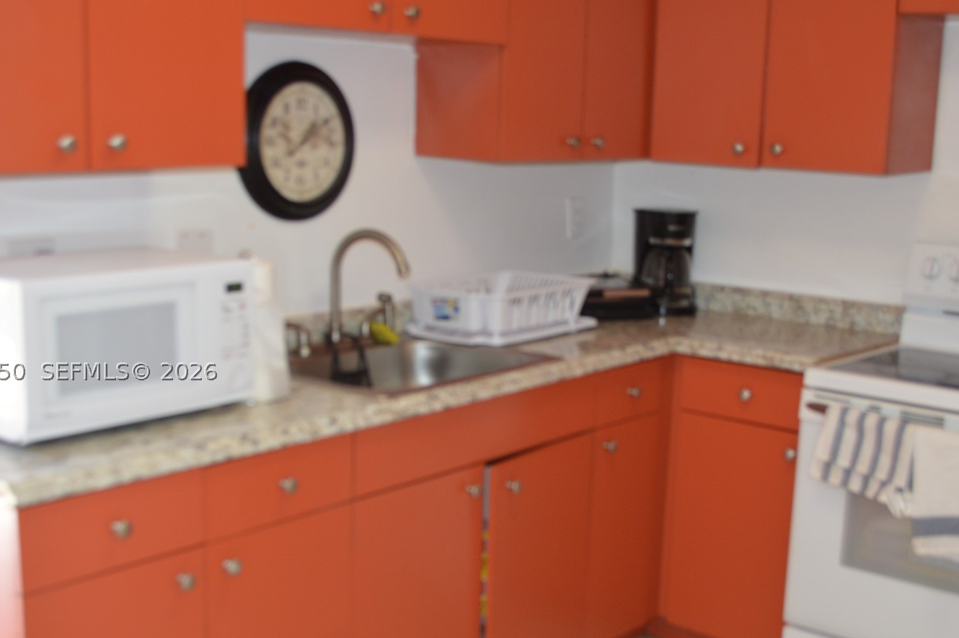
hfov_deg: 42.8
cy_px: 370
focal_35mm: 46
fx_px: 1224
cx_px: 501
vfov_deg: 29.1
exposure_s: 1/80
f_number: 4
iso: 400
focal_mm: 24
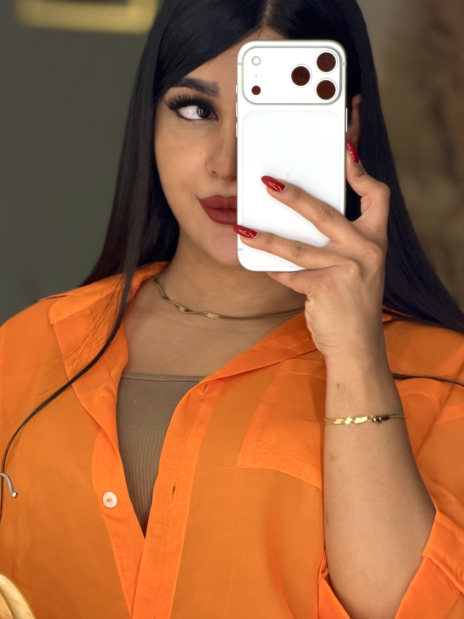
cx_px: 147
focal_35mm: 184
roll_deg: -0.7
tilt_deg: -7.9
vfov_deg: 10.7
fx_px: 3288
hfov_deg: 8.1
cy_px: 455
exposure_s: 1/100
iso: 100
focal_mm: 16.89
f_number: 2.8
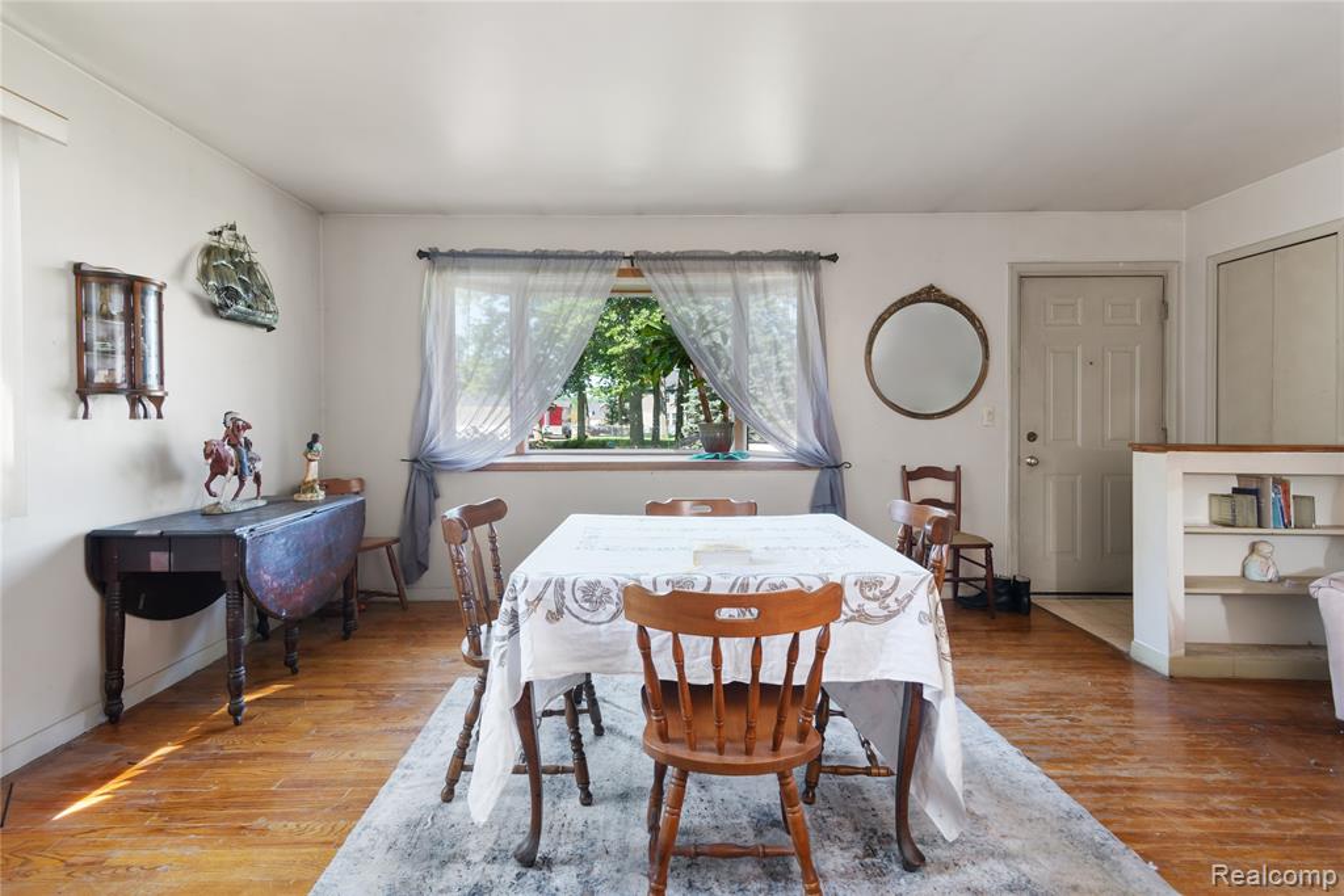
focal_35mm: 17
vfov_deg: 70.5
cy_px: 448
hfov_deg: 93.3
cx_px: 672
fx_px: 635
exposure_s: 1/15
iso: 400
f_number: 9
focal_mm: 17
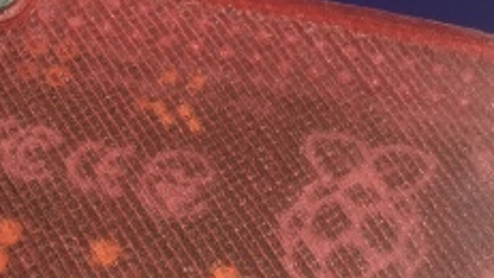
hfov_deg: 28.5
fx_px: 956
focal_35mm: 73
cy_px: 235
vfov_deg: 16.4
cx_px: 377
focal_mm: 4.15
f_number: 2.2
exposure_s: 1/33
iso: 50
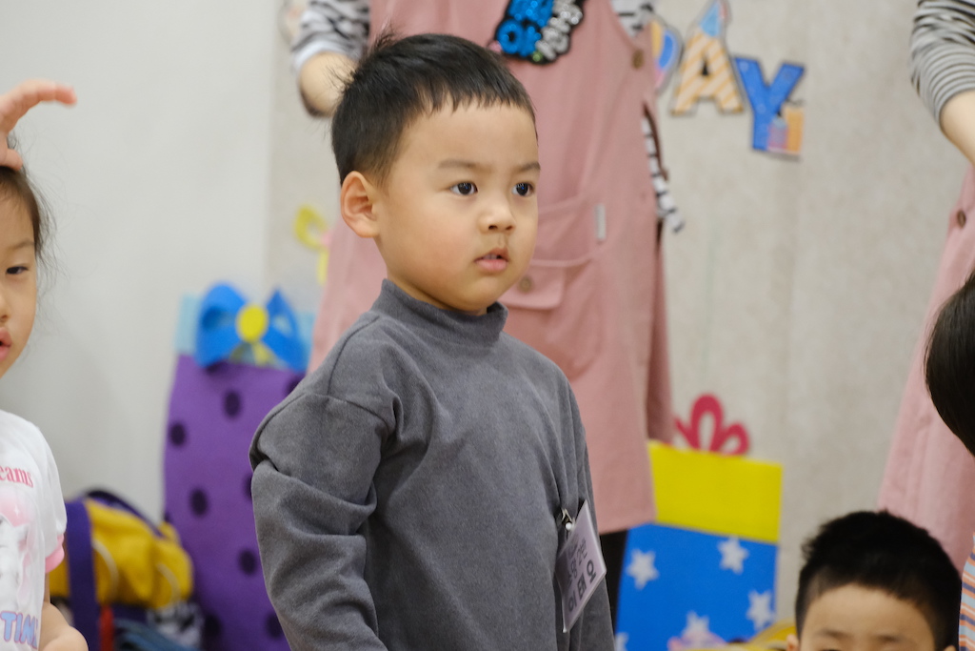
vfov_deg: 7.5
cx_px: 488
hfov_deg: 11.2
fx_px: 4984
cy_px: 326
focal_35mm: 184
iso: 5000
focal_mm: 122.5
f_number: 5
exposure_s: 1/125
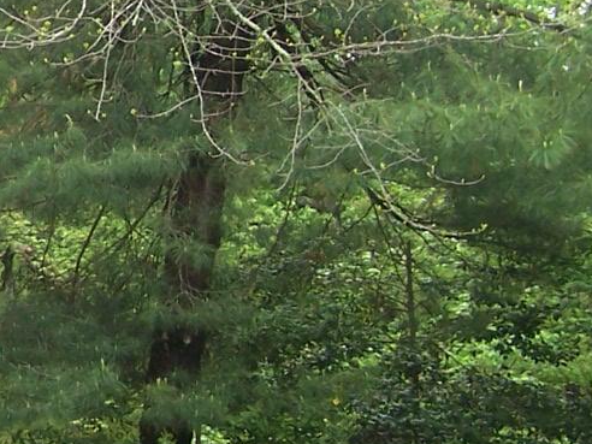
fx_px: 2189
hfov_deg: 14.3
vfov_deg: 11.5
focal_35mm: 128
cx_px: -315
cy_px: 69
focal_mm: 6.3
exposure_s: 1/125
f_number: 2.8
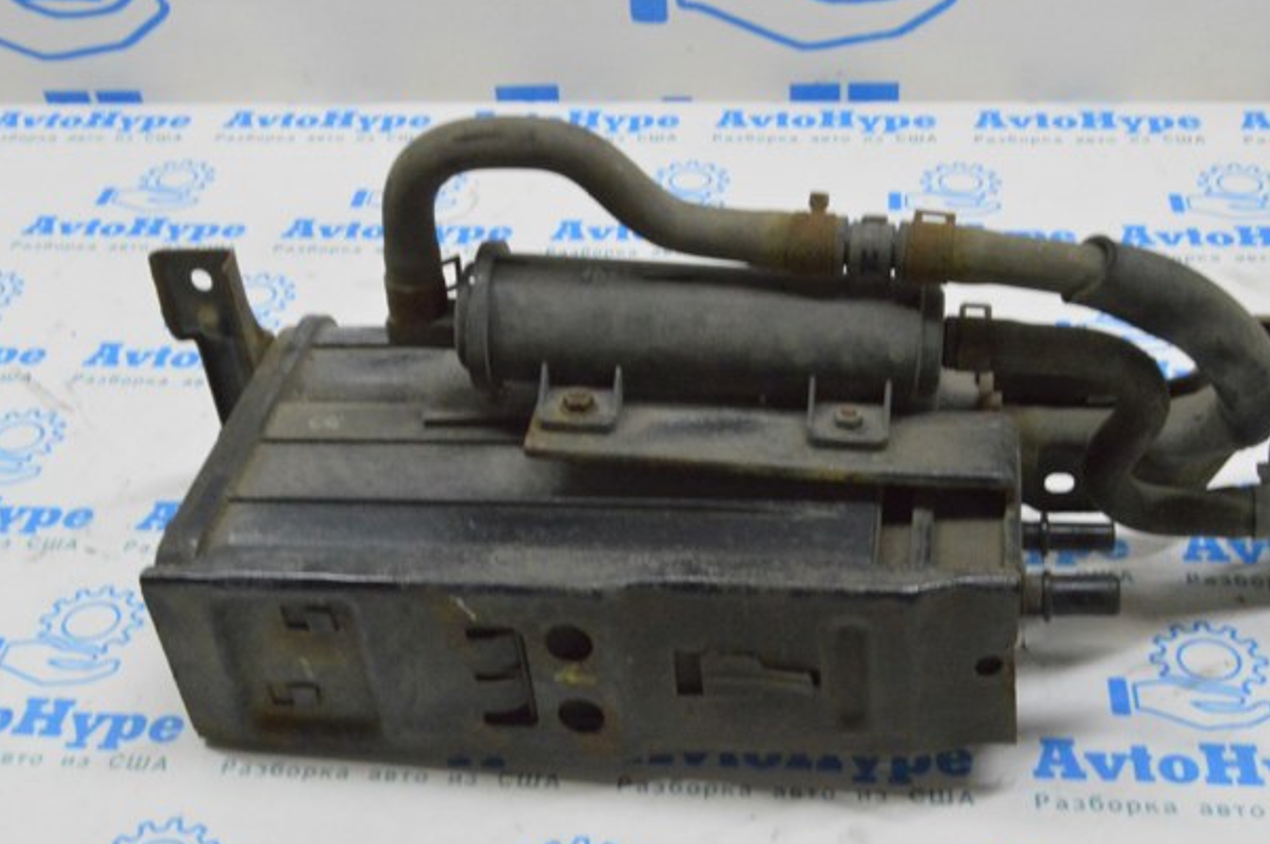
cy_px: 438
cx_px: 616
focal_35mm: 51
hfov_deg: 38.9
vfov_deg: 26.4
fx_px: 1797
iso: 6400
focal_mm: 32
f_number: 20
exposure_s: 1/20
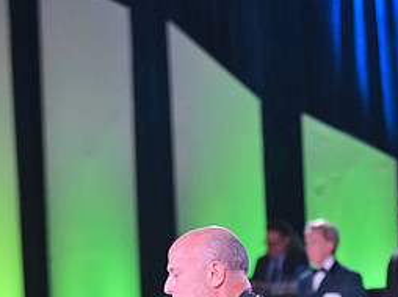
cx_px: 256
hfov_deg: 7.5
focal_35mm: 264
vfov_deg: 5.6
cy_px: 450
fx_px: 3032
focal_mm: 120
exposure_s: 1/400
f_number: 6.3
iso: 4000
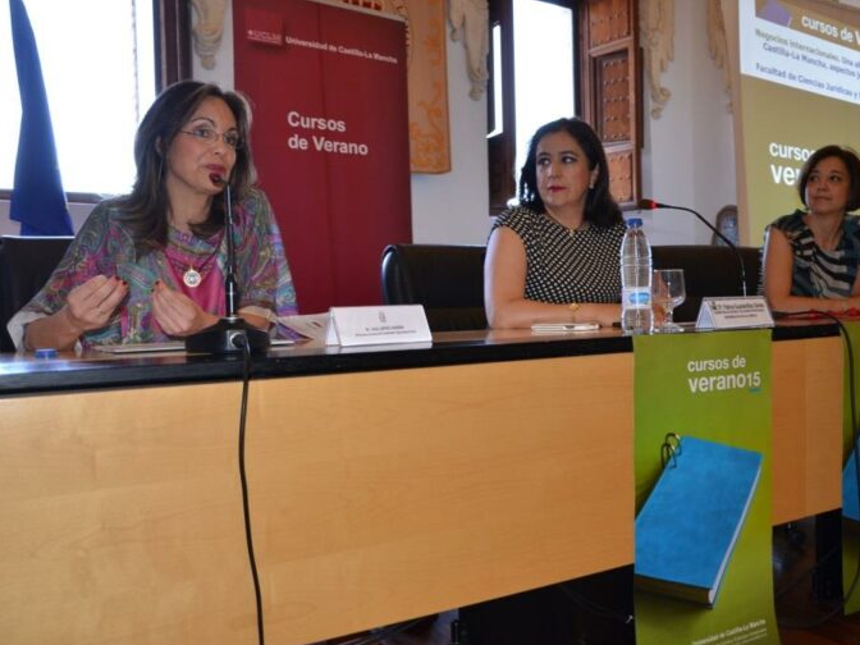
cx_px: 490
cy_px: 324
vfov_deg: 41.2
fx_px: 858
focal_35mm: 35
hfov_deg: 53.0
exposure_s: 1/60
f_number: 4.5
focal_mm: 21
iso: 500
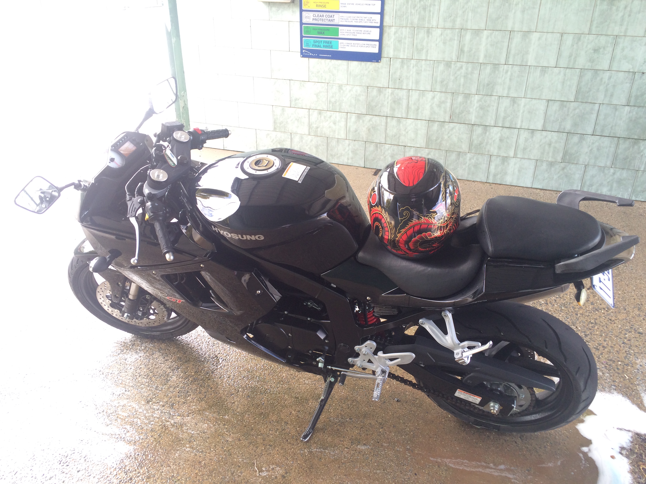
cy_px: 242
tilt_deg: -29.5
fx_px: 541
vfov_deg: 48.2
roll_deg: -0.9
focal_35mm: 29
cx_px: 323
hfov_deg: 61.7
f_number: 2.2
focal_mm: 4.15
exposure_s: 1/100
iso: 64
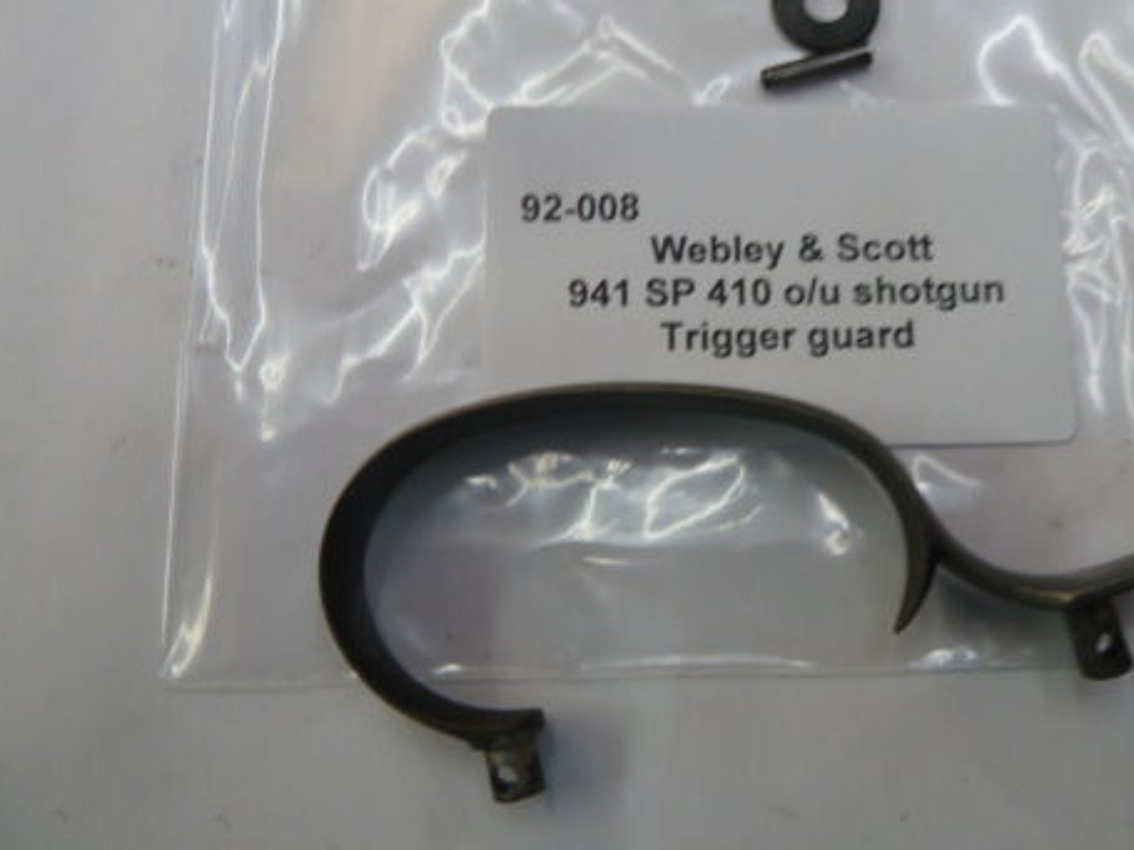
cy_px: 341
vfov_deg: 42.7
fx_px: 1081
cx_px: 730
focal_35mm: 33
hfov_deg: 54.5
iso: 125
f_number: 3.3
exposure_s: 1/30
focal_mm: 4.1
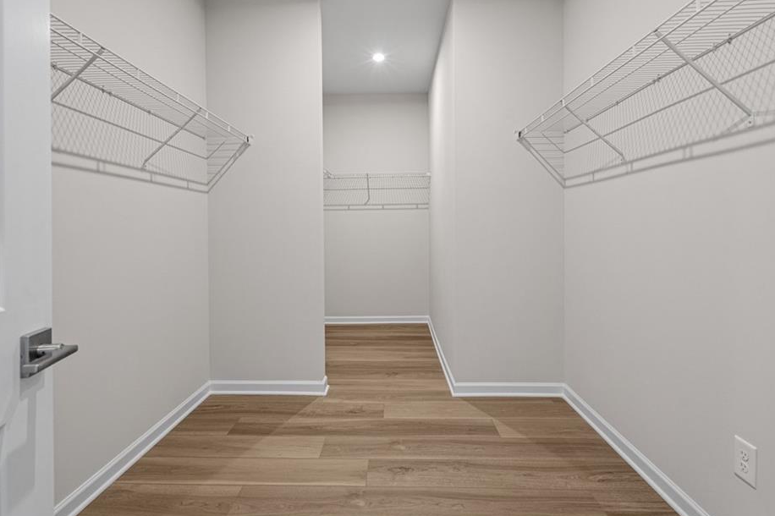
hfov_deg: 86.9
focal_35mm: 19
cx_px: 377
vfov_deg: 64.4
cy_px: 233
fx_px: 409
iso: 1250
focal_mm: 17
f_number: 6.3
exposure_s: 1/25
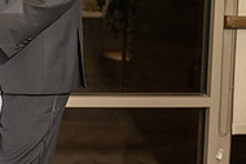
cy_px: -11
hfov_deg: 15.2
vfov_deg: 10.9
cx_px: -127
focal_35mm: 124
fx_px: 848
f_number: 3.5
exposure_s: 1/200
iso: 800
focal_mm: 35
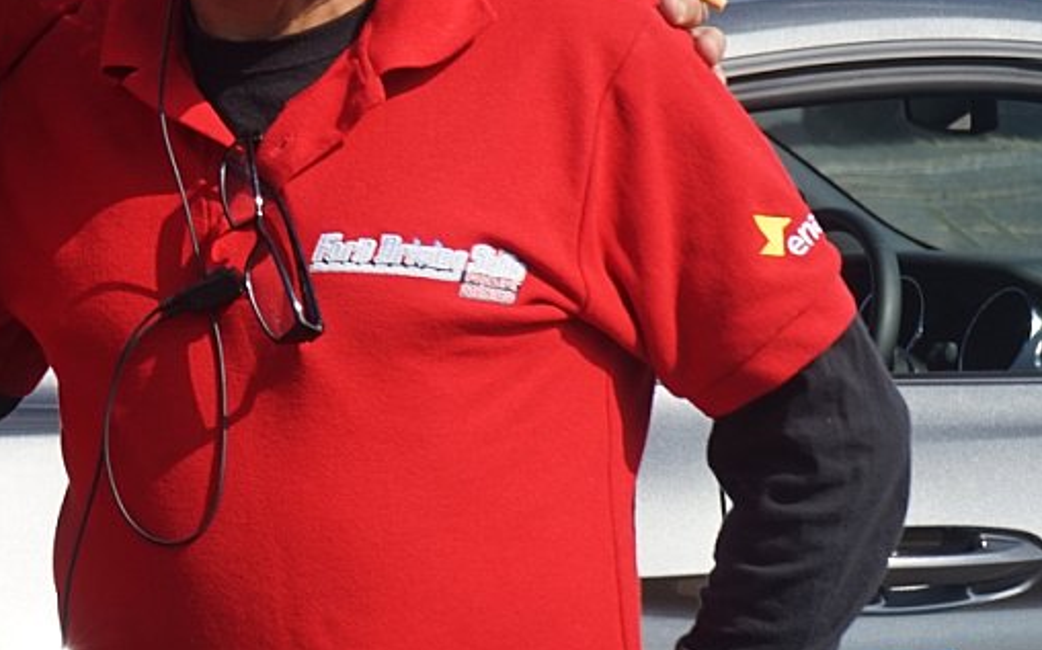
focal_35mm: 183
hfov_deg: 11.2
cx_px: -236
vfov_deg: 7.2
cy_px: 145
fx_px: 5195
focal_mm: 57
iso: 100
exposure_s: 1/200
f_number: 9
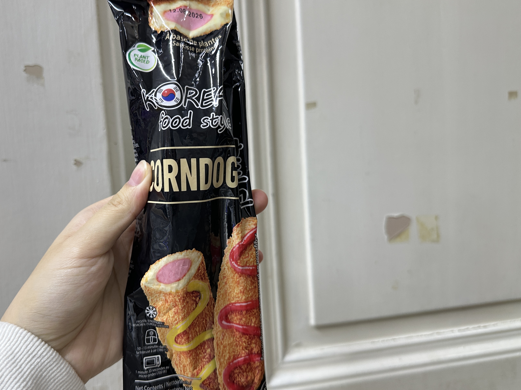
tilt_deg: -5.3
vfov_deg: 46.8
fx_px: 451
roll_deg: +3.5
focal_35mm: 30
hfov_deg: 59.4
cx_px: 206
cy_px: 201
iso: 160
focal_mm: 6.86
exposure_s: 1/50
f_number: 1.78
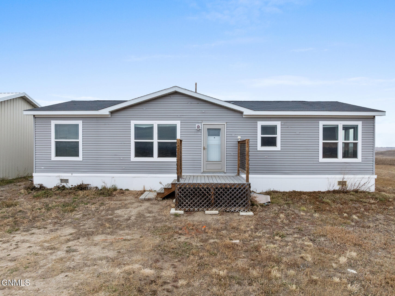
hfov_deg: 71.6
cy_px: 148
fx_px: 274
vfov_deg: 56.8
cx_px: 198
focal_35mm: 24
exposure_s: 1/320
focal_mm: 12.29
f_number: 5.6
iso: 200
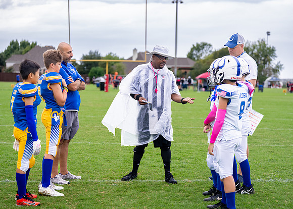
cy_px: 100
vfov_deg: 18.6
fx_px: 639
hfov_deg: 25.8
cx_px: 152
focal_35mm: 77
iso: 500
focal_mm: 70
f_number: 2.8
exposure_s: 1/1250
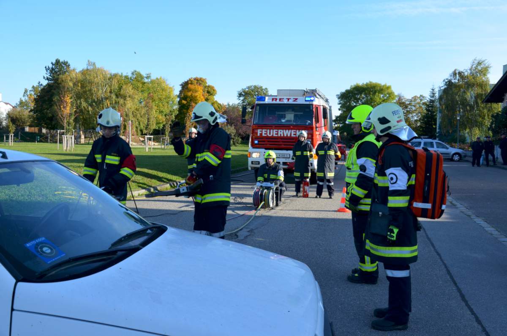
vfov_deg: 35.3
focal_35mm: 38
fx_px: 527
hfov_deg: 51.4
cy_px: 168
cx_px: 254
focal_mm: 25
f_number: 8
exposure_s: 1/250
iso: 200
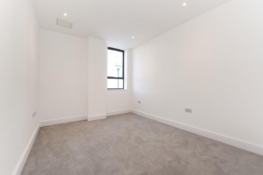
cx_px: 132
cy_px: 88
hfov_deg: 104.2
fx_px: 102
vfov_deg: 81.3
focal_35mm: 14
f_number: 8
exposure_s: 1/80
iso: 320
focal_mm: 14
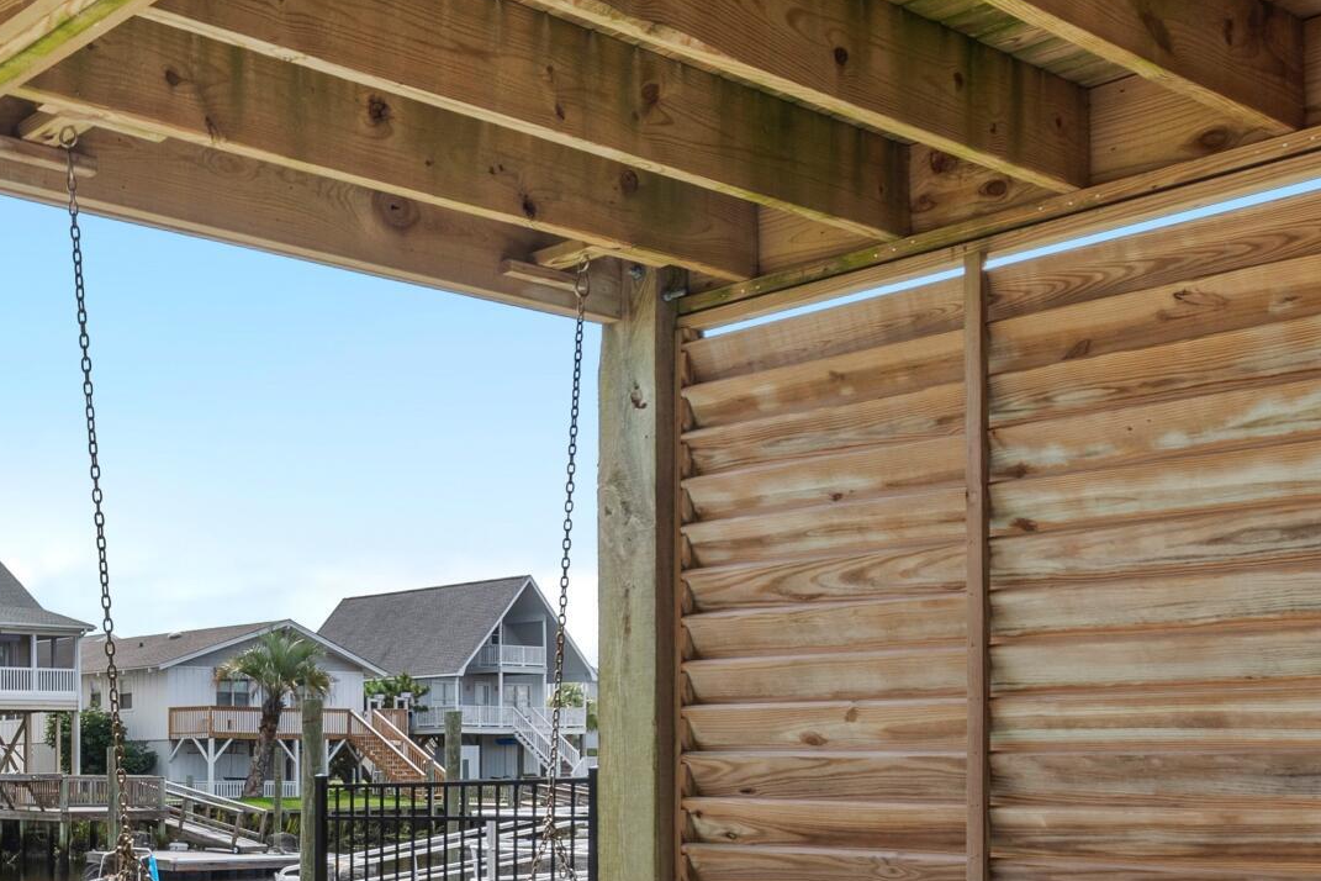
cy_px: 804
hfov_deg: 40.8
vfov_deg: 30.4
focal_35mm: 42
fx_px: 1541
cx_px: 15
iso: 100
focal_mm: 10
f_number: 5.6
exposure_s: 1/125
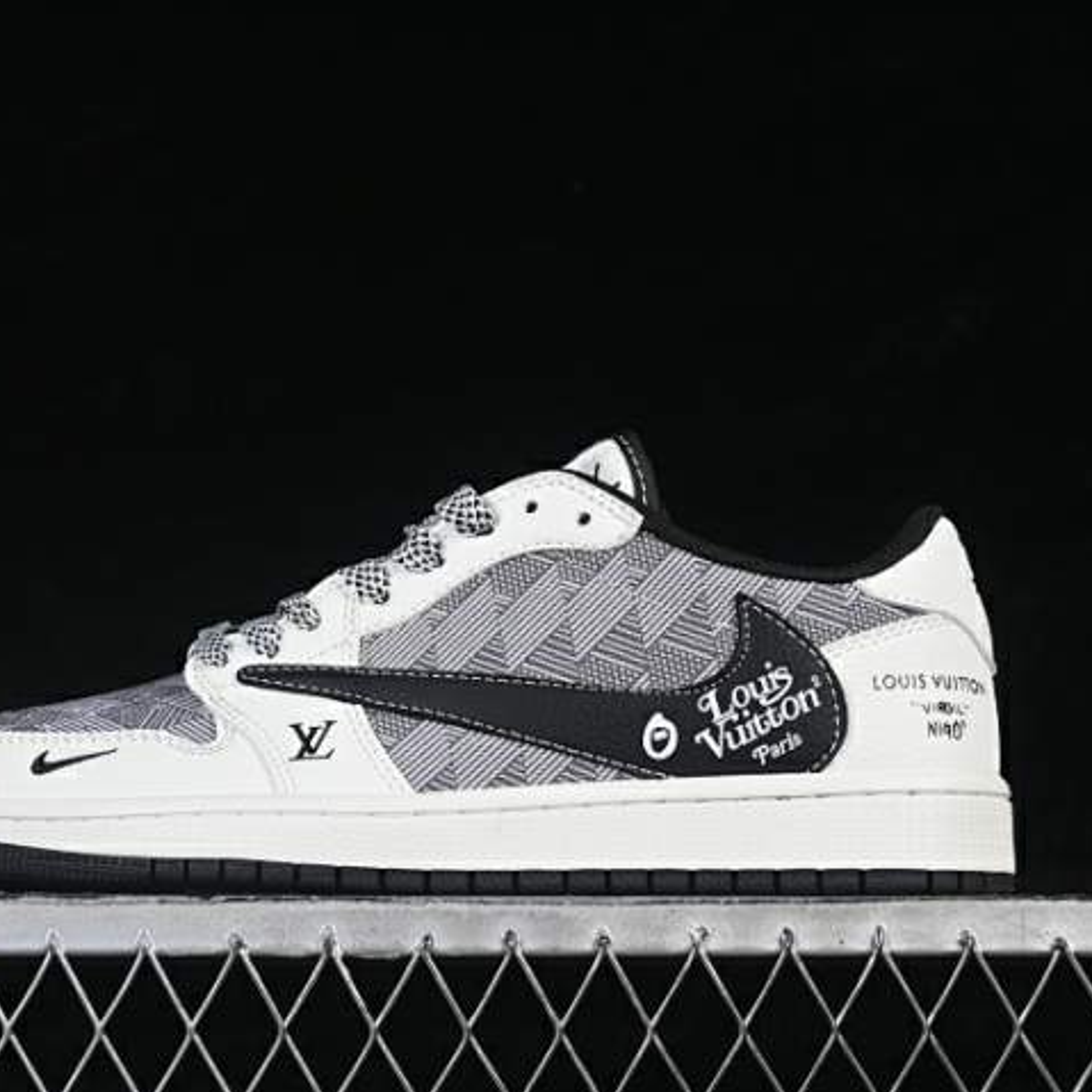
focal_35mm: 97
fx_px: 3462
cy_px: 549
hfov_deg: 17.9
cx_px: 476
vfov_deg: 17.9
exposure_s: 1/80
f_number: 8
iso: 160
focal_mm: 50
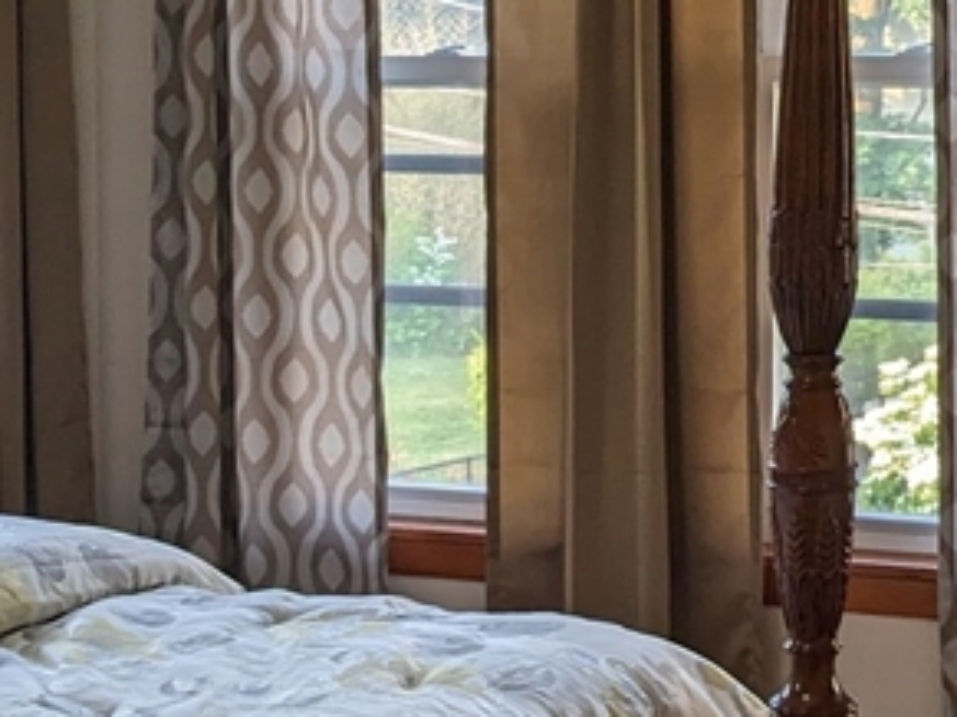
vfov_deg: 15.5
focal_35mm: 95
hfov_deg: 20.6
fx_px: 2625
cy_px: 224
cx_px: 576
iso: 55
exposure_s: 1/128
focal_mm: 4.38
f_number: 1.73
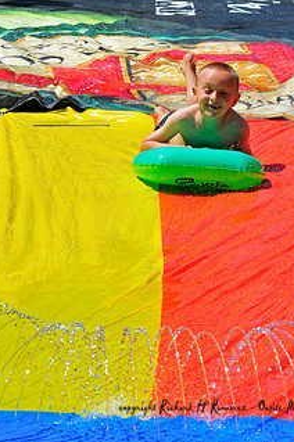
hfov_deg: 9.3
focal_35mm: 148
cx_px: 157
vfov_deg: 13.9
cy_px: 132
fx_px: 1817
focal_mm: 70
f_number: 10
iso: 400
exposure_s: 1/640
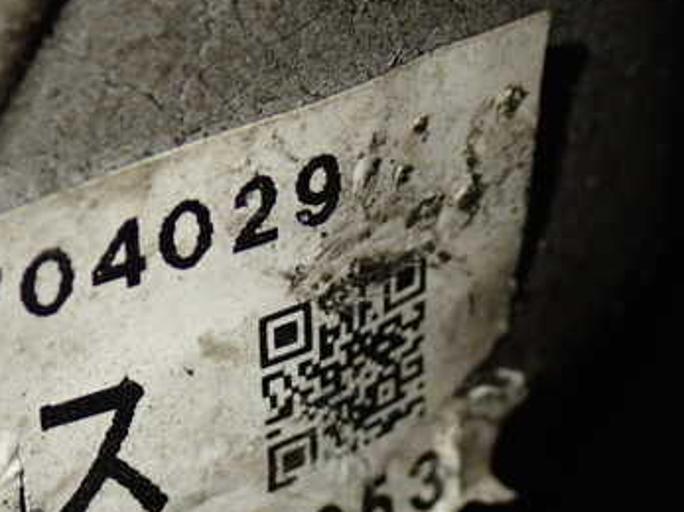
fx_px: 2291
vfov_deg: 12.7
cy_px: 429
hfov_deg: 16.9
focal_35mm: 116
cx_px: 175
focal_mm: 11.88
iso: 640
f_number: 3.8
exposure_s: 1/60
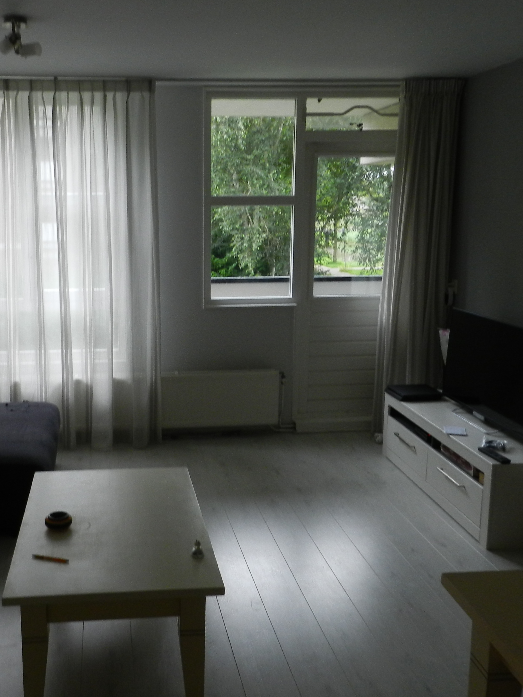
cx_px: 167
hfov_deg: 40.1
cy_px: 347
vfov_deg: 52.6
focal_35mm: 35
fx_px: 705
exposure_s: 1/30
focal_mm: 4
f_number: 3.4
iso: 220
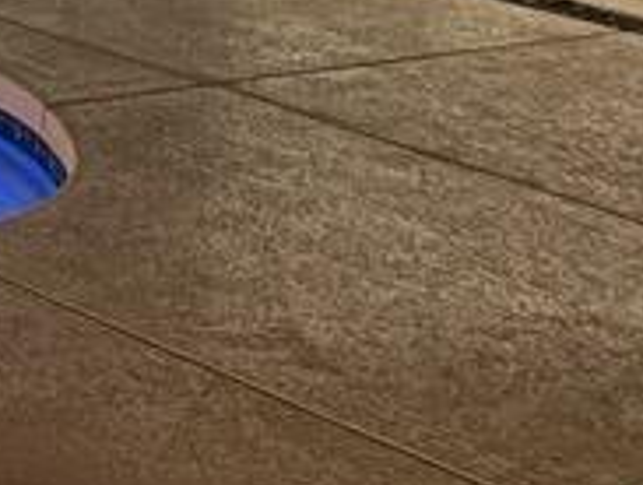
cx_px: -506
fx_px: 2494
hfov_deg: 13.3
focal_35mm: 134
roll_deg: -4.0
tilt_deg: -2.0
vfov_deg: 10.3
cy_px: -478
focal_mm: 6.86
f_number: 1.78
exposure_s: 1/12
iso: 1000
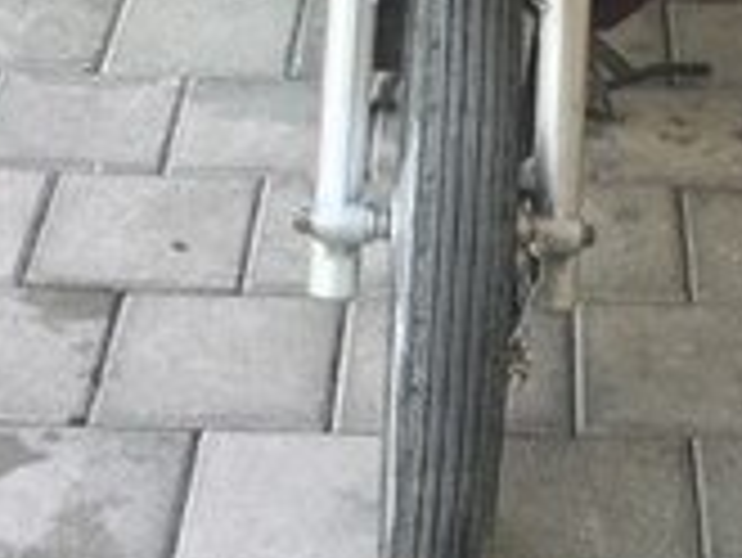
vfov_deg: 12.0
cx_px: 459
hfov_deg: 16.9
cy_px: -349
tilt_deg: -19.5
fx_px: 2488
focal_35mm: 116
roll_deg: -2.6
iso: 25
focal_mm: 4.15
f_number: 2.2
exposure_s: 1/100
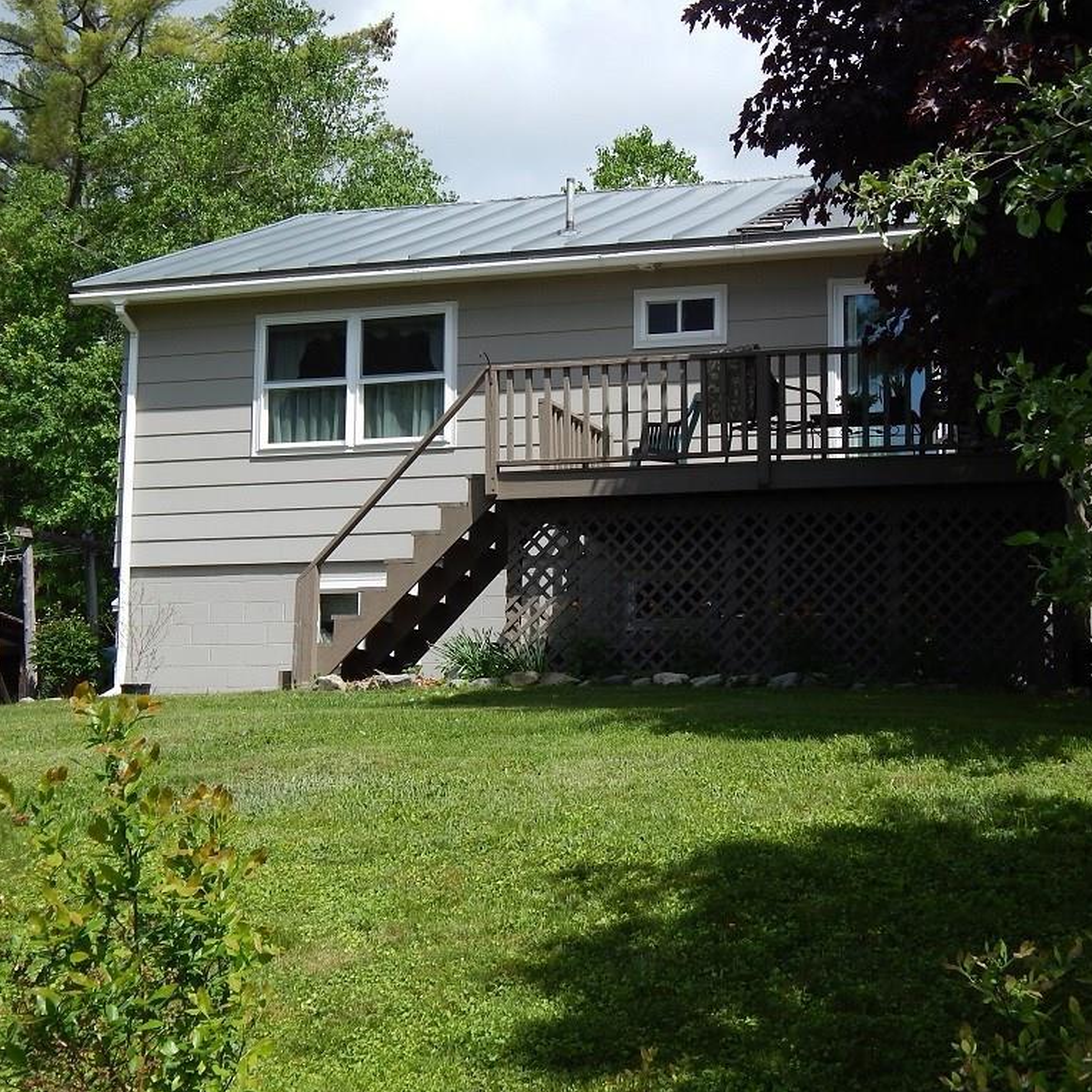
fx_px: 2070
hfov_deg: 29.5
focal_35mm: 58
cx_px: 605
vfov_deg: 29.6
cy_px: 547
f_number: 3.7
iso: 125
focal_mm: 8.6
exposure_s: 1/800
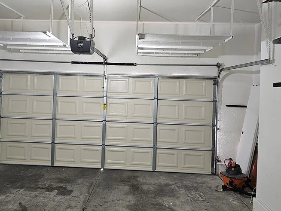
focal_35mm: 36
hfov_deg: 51.1
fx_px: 292
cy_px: 90
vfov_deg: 39.6
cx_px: 118
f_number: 1.7
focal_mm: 6.3
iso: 800
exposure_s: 1/120
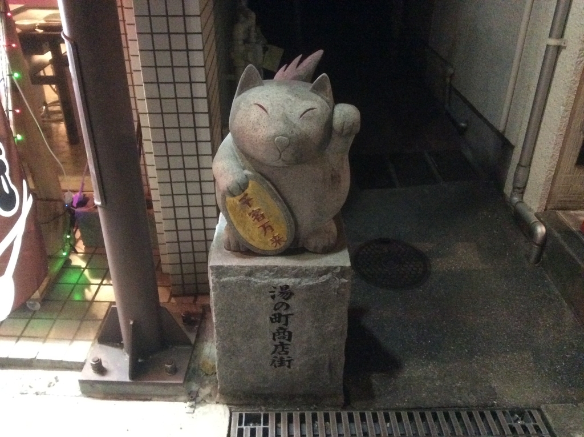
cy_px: 218
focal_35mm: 32
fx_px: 539
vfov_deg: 44.1
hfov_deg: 56.9
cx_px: 292
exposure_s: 1/15
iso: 800
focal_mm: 3.3
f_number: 2.4
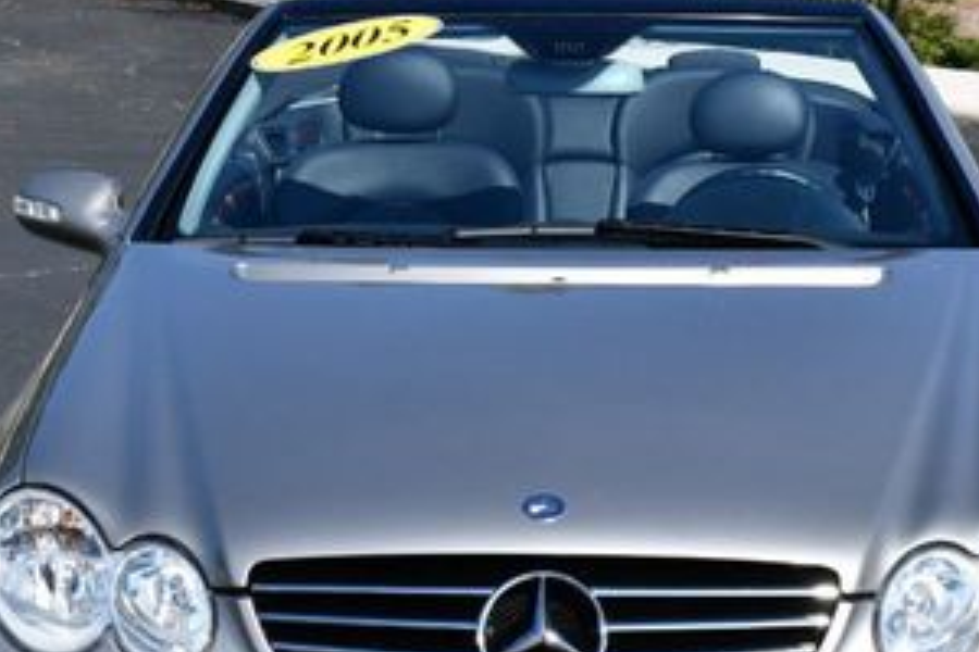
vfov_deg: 12.3
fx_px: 3018
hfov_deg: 18.4
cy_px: 368
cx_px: 542
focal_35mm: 111
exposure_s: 1/320
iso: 100
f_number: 9
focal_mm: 35
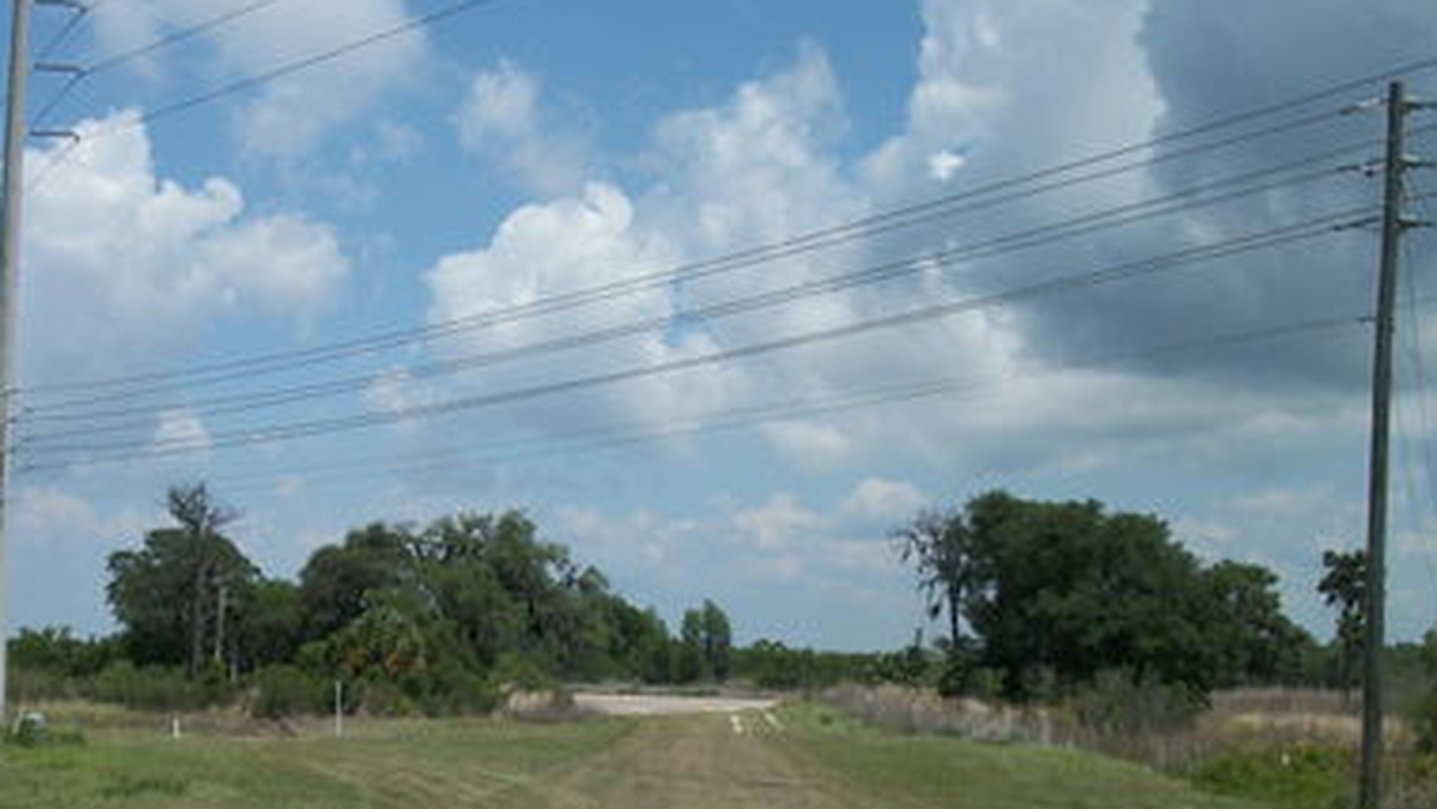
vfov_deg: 21.5
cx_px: 624
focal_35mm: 55
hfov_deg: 37.8
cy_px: 684
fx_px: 2096
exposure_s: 1/320
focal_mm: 5.7
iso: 80
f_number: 8.8
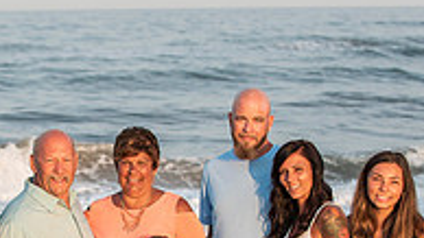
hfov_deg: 9.5
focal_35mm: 226
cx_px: 37
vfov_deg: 5.3
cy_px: 288
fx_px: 2540
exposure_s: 1/1000
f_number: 4
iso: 400
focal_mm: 70
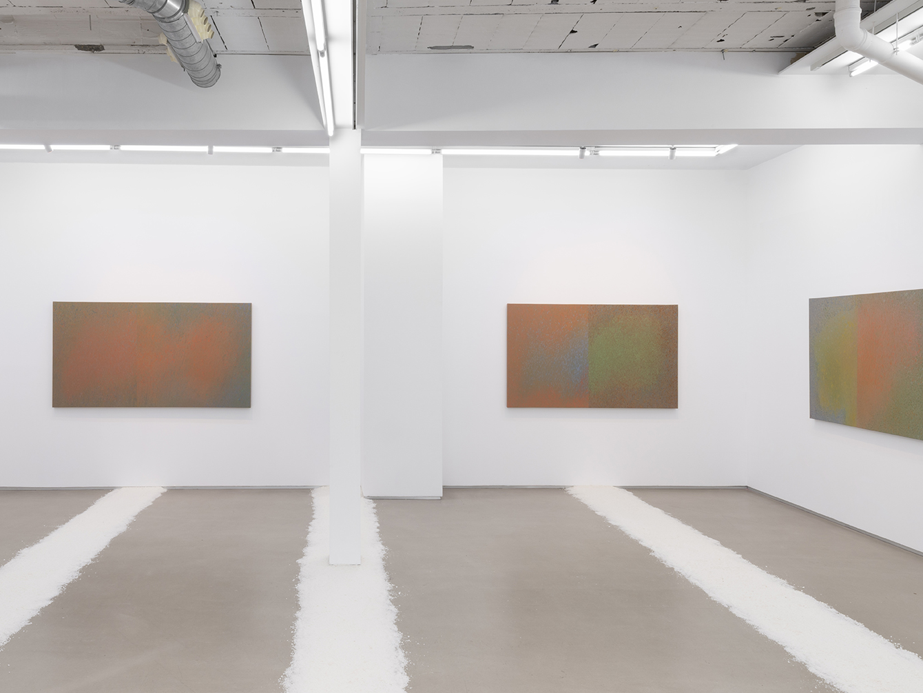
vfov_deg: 51.4
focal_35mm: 27
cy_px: 348
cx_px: 344
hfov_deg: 64.3
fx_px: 720
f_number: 16
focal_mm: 19
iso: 64
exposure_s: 1
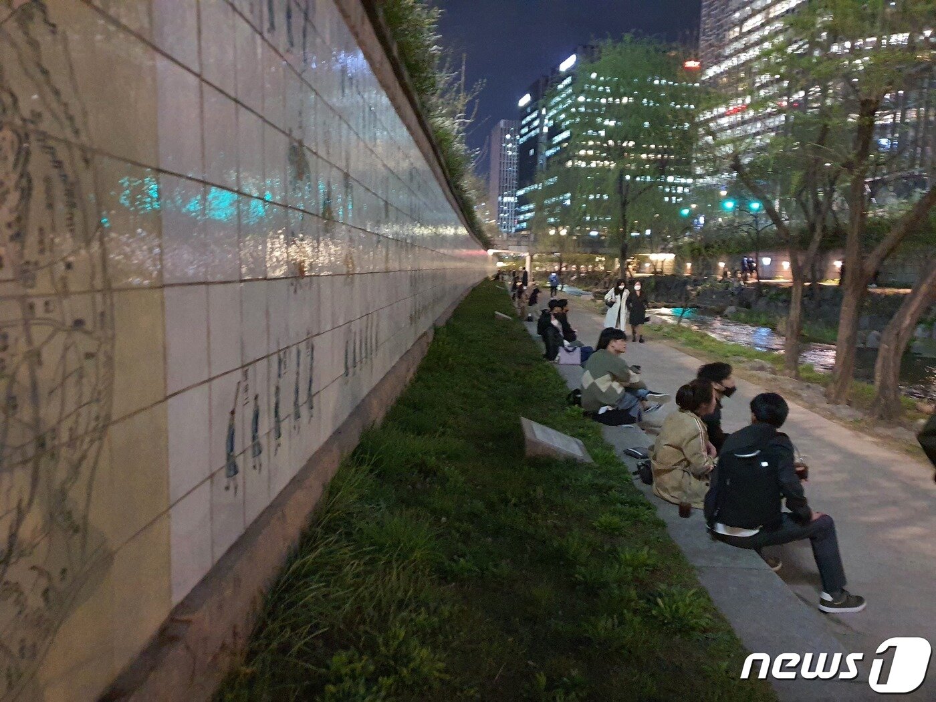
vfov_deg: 53.1
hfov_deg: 67.3
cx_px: 468
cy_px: 351
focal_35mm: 26
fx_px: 703
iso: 800
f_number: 1.5
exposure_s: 1/10
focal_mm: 4.3
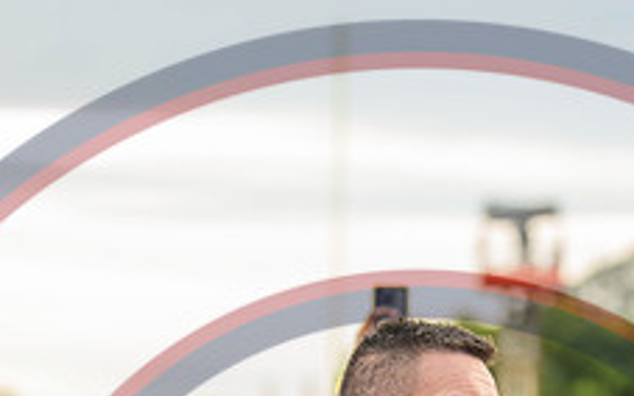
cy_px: 600
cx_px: 406
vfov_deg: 4.8
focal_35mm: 273
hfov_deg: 7.7
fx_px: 4718
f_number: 2.8
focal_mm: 90
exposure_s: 1/1000
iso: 2500
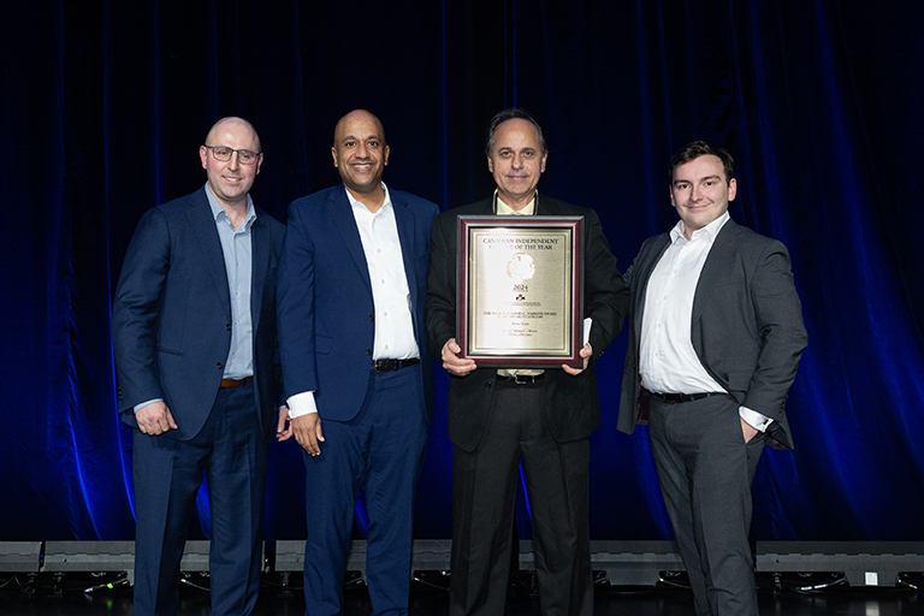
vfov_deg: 34.2
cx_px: 462
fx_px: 1001
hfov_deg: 49.6
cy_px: 308
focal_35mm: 39
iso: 1000
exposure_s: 1/80
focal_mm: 26
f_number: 5
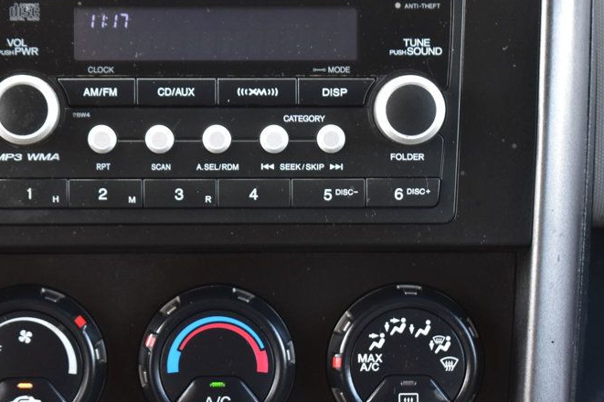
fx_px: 2143
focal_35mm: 128
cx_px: 260
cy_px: 227
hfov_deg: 16.0
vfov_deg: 10.7
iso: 400
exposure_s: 1/25
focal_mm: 55
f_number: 7.1
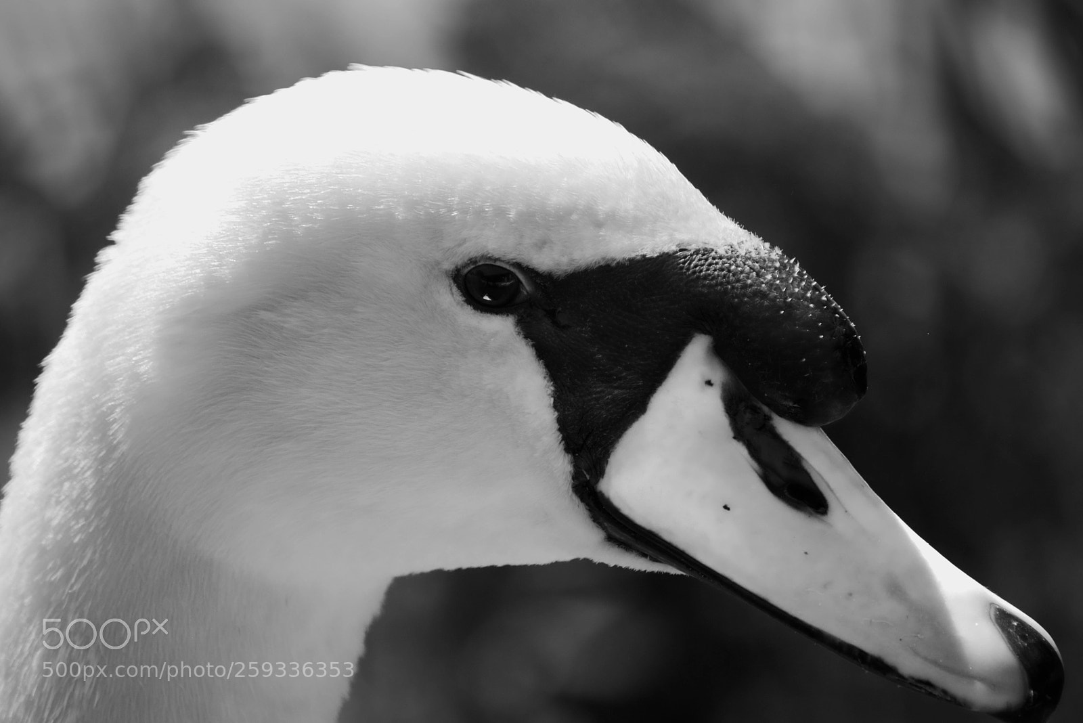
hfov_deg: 6.9
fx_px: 9028
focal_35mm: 300
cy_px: 362
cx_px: 542
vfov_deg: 4.6
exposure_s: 1/640
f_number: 5.6
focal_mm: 200
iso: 200
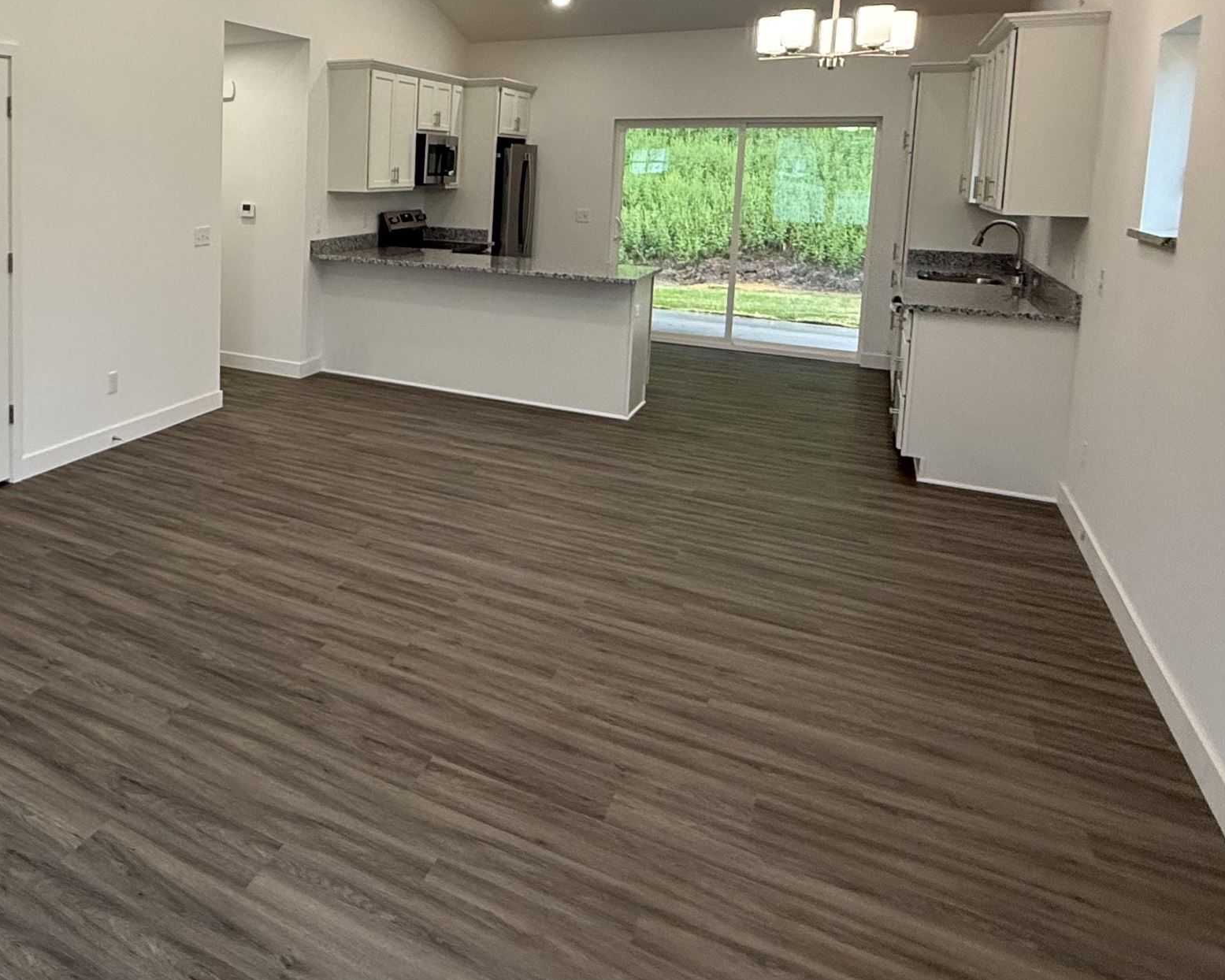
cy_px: 247
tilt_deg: -5.7
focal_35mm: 27
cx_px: 149
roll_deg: -0.5
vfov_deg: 51.0
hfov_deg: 56.4
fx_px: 979
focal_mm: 2.22
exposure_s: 1/120
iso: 200
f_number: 2.2
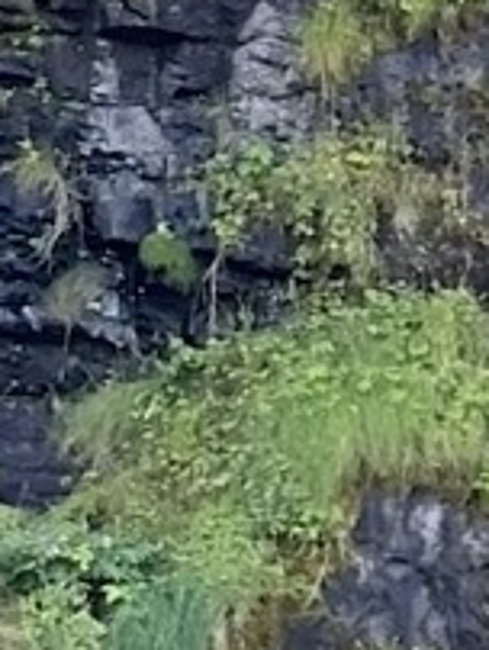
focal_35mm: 304
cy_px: 985
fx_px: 5714
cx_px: 1216
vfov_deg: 6.4
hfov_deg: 4.8
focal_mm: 6.86
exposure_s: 1/254
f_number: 1.78
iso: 64
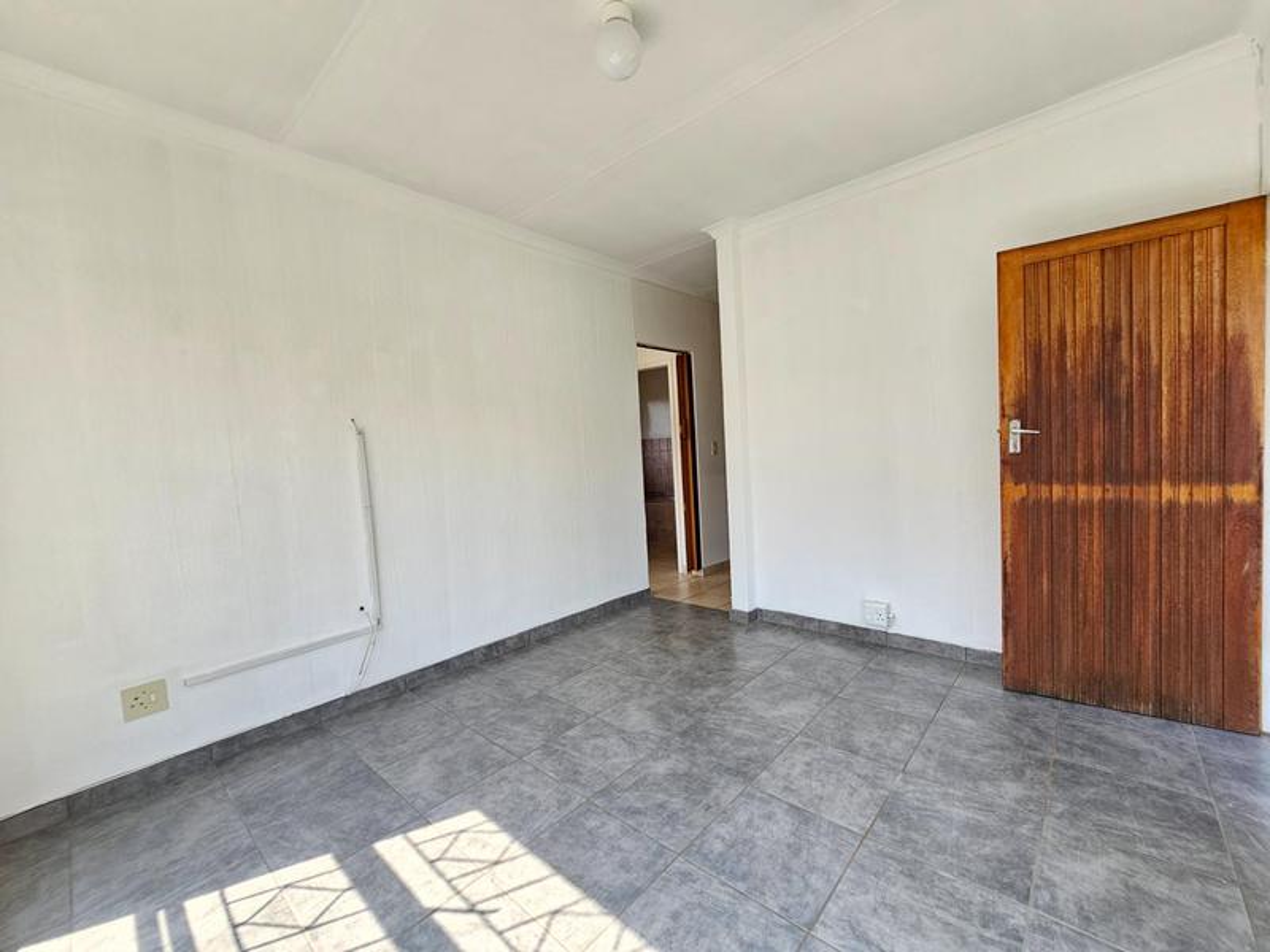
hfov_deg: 106.2
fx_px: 477
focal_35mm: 13
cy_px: 476
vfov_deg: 89.9
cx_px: 635
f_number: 2.2
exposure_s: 1/170
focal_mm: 2.2
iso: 50
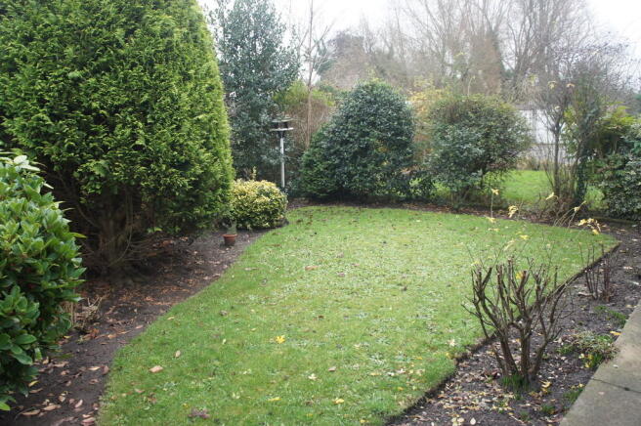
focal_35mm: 27
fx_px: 480
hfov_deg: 67.4
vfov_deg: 47.8
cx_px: 320
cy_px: 213
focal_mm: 18
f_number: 3.5
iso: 200
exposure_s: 1/30
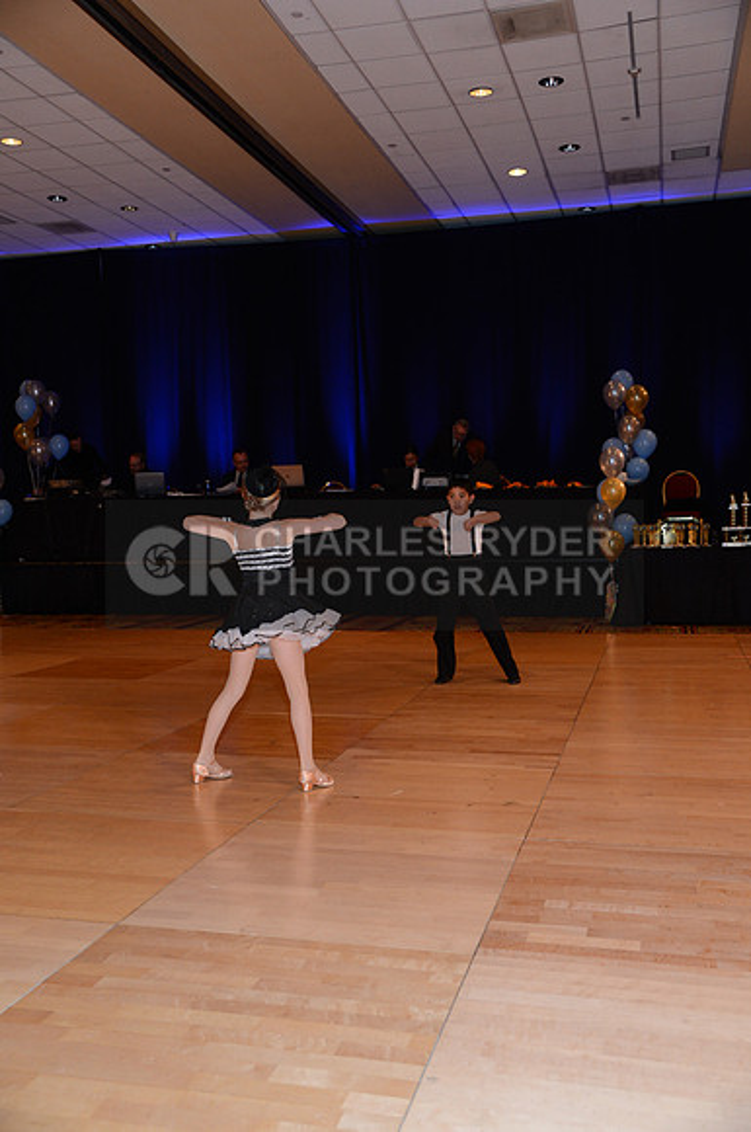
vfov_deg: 55.9
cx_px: 376
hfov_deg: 38.8
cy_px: 566
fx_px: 1067
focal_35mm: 34
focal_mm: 34
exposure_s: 1/200
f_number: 4.5
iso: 2000
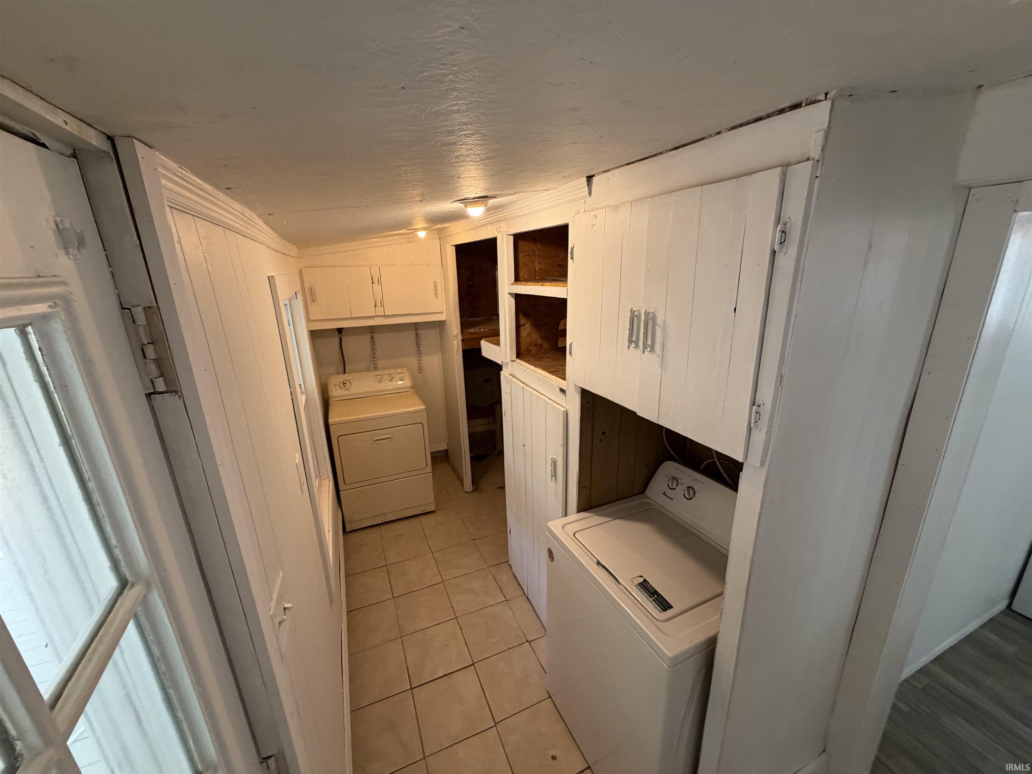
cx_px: 516
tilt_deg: -15.7
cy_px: 387
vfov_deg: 85.7
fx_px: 417
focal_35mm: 14
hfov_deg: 102.1
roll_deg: +2.3
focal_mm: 2.22
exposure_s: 1/60
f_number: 2.2
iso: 200
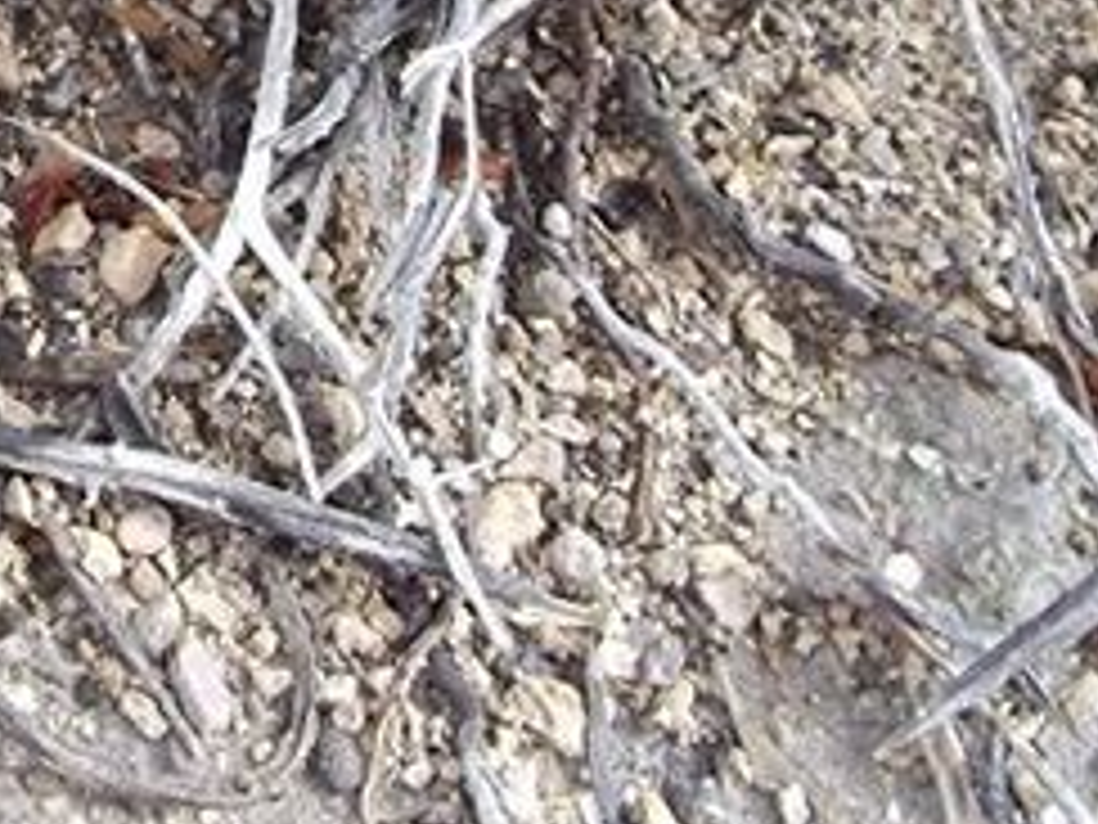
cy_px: -311
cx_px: -549
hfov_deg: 17.0
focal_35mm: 105
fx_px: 3331
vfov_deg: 13.5
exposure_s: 1/160
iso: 64
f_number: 2.9
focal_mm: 5.7
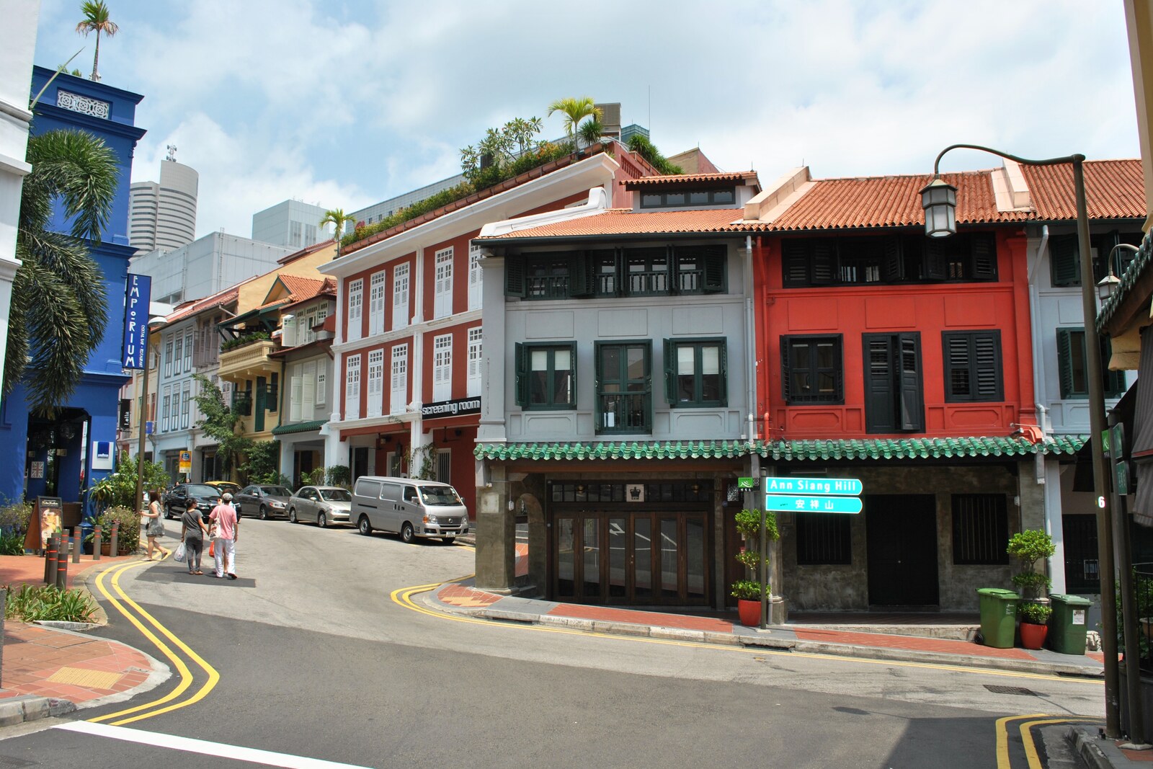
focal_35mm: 27
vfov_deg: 47.9
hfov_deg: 67.4
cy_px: 384
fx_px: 865
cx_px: 576
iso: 100
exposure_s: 1/200
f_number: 9
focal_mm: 18
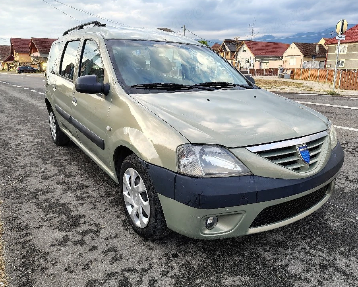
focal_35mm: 26
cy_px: 144
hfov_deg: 66.0
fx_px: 276
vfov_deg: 54.9
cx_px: 188
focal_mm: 5.56
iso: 100
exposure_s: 1/123
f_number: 1.8
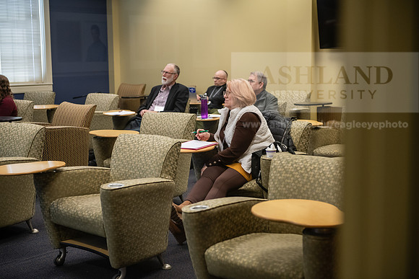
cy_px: 140
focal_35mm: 60
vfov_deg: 22.6
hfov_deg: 33.4
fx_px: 698
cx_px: 210
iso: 1600
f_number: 3.2
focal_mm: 60
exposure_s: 1/200
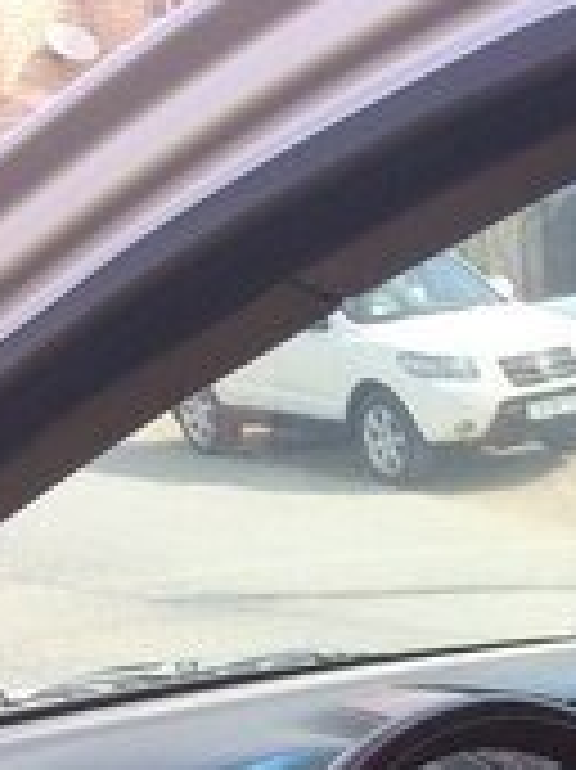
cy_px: 964
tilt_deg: -18.8
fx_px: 1866
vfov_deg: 21.4
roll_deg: +2.2
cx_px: 788
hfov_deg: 16.4
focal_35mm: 84
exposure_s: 1/631
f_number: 2.2
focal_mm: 4.15
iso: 32
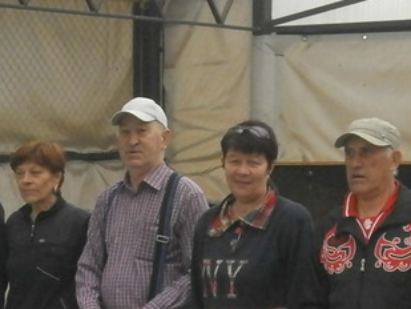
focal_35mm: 137
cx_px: 110
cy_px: 354
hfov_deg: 14.3
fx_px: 1627
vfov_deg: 10.7
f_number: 4.1
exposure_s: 1/250
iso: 640
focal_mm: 9.4
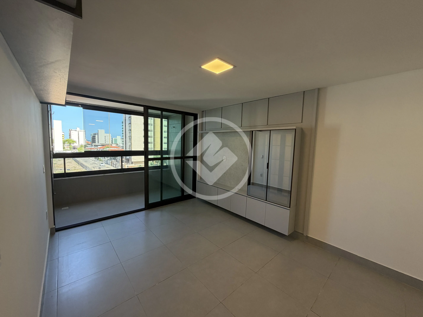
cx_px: 212
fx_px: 171
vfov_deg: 85.7
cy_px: 158
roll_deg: -1.2
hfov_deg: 102.1
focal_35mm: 14
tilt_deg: -5.1
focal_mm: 2.22
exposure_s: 1/121
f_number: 2.2
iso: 64
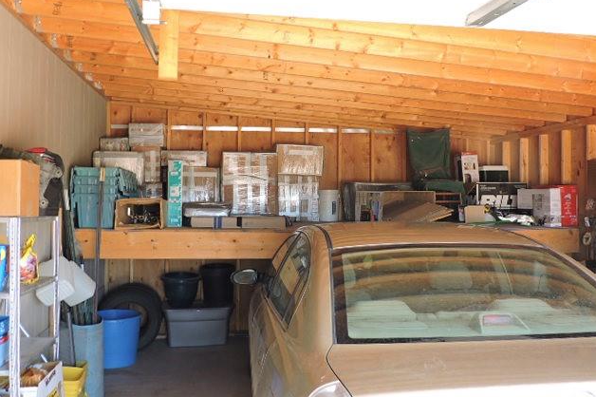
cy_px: 185
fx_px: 579
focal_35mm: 35
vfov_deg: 37.8
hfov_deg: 54.5
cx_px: 303
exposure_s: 1/50
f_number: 3.2
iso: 180
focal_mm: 5.9
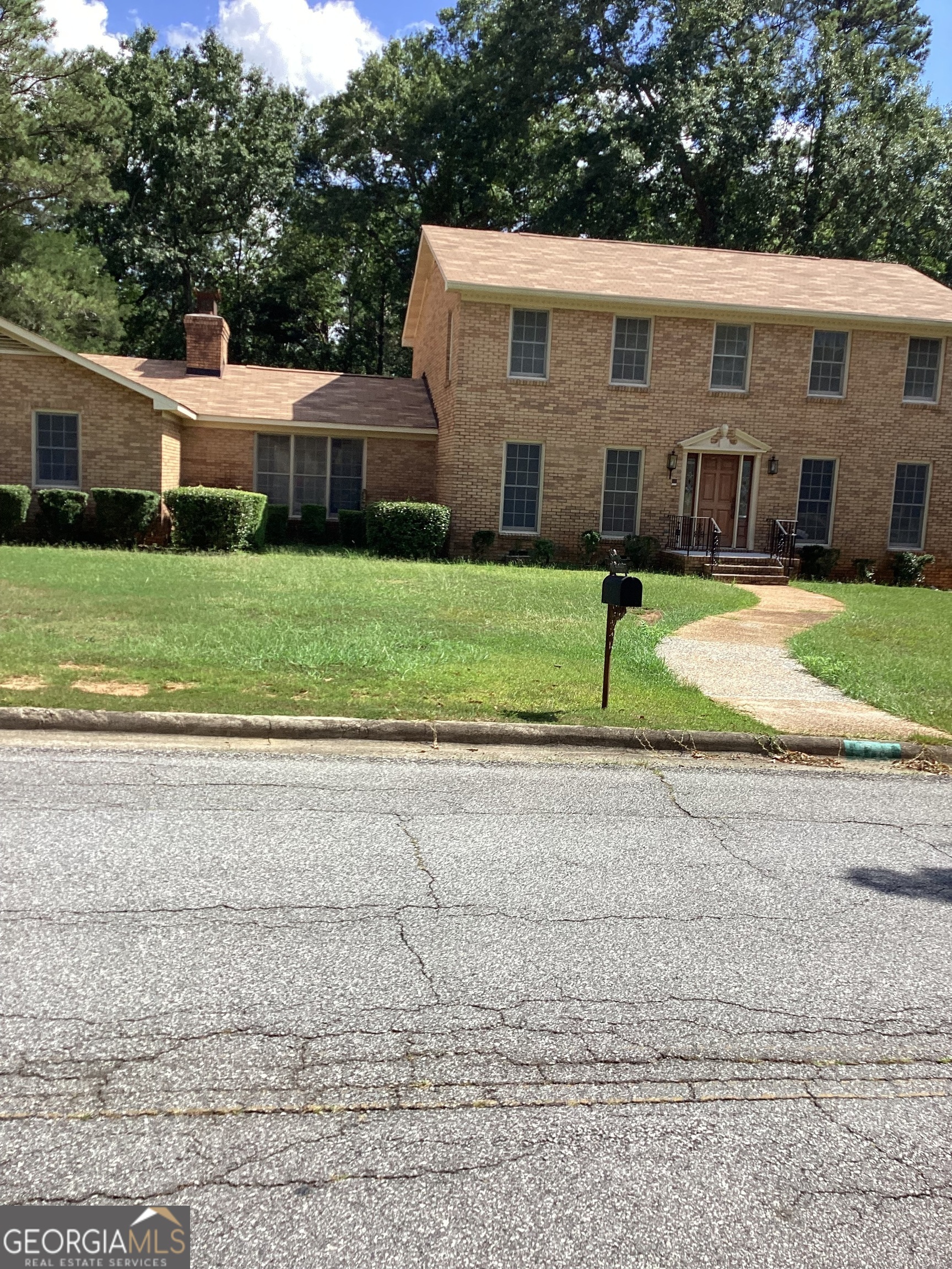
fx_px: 1137
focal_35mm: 31
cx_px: 476
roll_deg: -2.0
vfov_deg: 58.4
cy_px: 634
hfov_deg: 45.4
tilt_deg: -8.9
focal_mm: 3.3
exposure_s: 1/981
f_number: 2.4
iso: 25
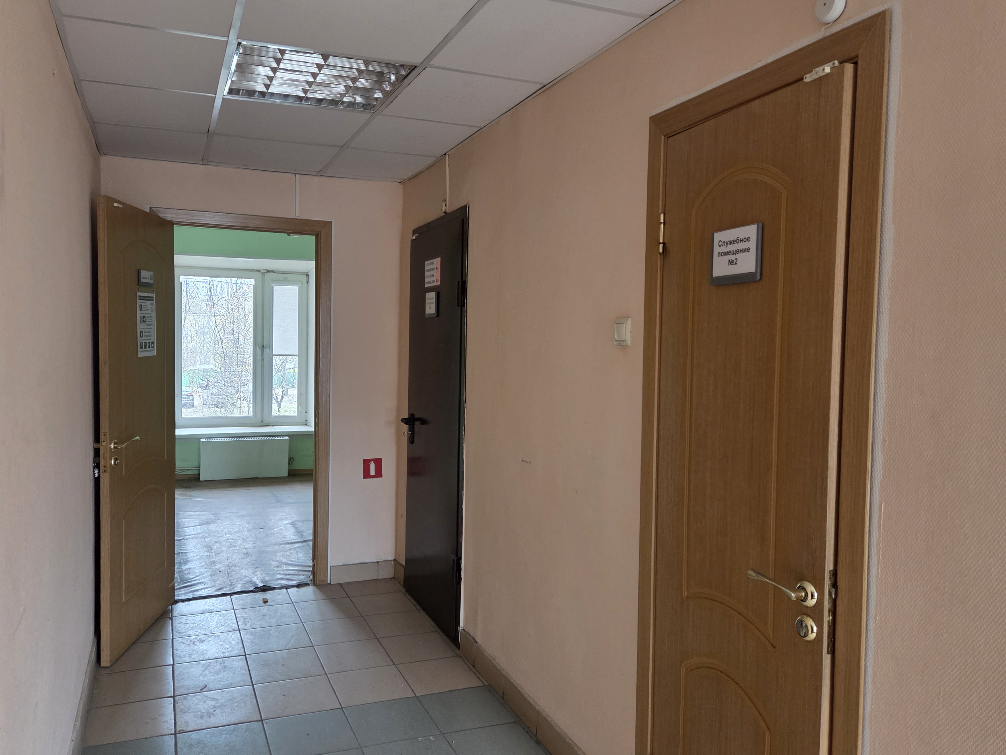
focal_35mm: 26
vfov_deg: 53.1
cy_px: 367
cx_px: 452
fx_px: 756
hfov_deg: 67.1
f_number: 1.8
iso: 500
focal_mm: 5.4
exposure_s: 1/100
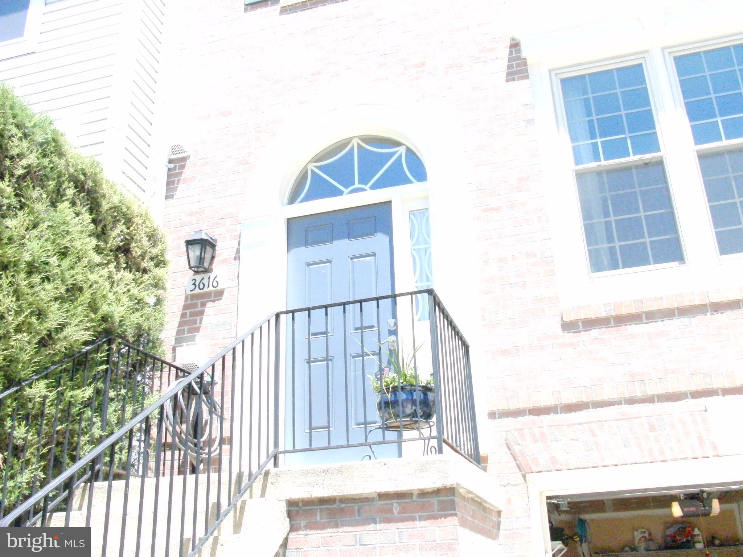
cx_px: 372
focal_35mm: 36
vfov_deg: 39.7
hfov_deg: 51.4
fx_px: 773
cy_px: 278
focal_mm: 7.3
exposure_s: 1/2000
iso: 1600
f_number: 4.7
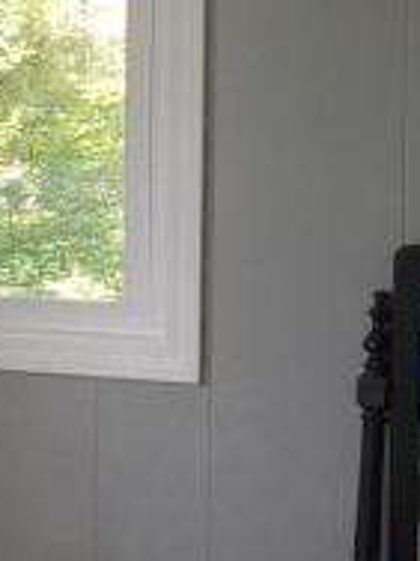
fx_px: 2556
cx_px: -760
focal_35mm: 158
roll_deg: +2.0
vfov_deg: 12.5
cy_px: 236
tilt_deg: -6.3
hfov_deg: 8.2
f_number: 2.2
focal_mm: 4.15
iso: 32
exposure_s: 1/40
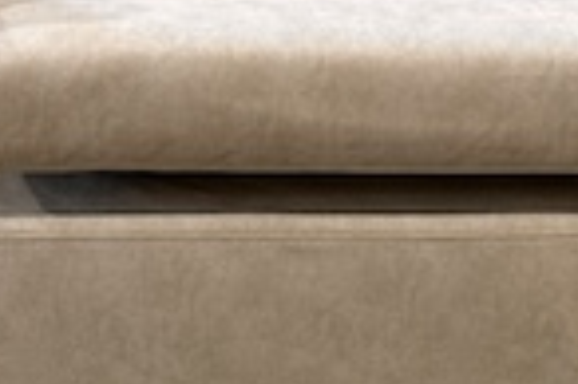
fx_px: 2197
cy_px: 614
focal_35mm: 137
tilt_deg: -30.2
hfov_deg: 15.0
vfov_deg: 9.6
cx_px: 352
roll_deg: -2.2
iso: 125
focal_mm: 6.86
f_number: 1.78
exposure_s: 1/50
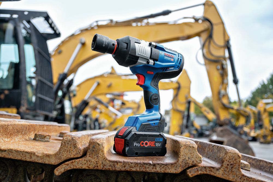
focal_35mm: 31
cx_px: 136
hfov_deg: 60.3
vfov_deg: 42.3
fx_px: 235
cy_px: 91
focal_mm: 31
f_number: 3.5
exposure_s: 1/200
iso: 125
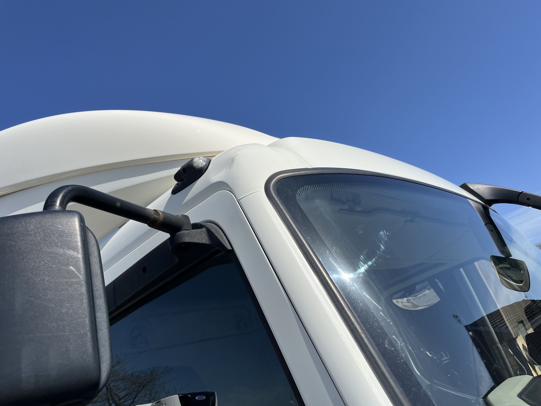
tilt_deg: +21.2
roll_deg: +16.8
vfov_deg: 53.1
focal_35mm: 26
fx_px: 406
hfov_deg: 67.3
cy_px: 203
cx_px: 270
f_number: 1.6
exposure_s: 1/4854
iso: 50
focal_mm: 5.1
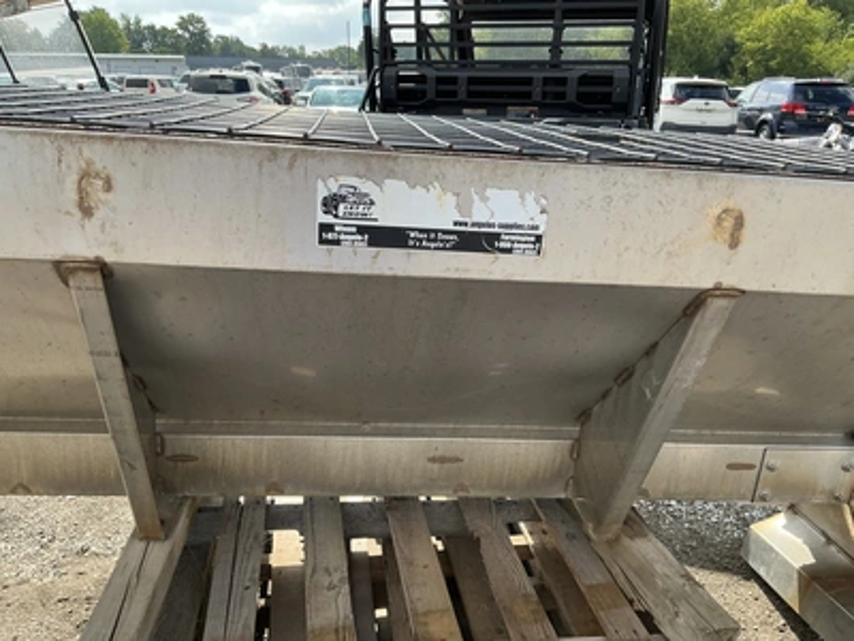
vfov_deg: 49.7
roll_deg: +0.3
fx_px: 691
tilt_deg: -18.1
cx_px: 427
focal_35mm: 28
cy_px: 320
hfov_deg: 63.4
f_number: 1.8
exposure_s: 1/770
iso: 25
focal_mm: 3
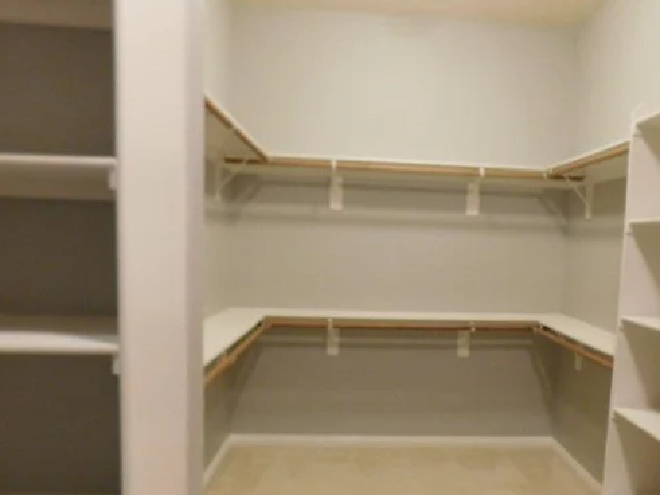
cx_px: 406
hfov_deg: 59.3
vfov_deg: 46.4
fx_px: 572
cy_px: 309
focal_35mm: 30
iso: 400
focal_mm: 4
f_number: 3
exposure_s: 1/20
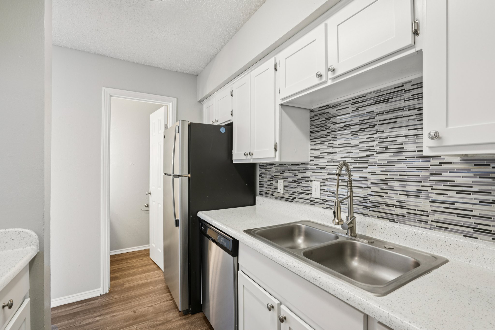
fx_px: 220
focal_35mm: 16
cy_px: 165
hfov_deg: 96.7
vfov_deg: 73.7
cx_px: 248
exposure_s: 1/13
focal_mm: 16
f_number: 8
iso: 400
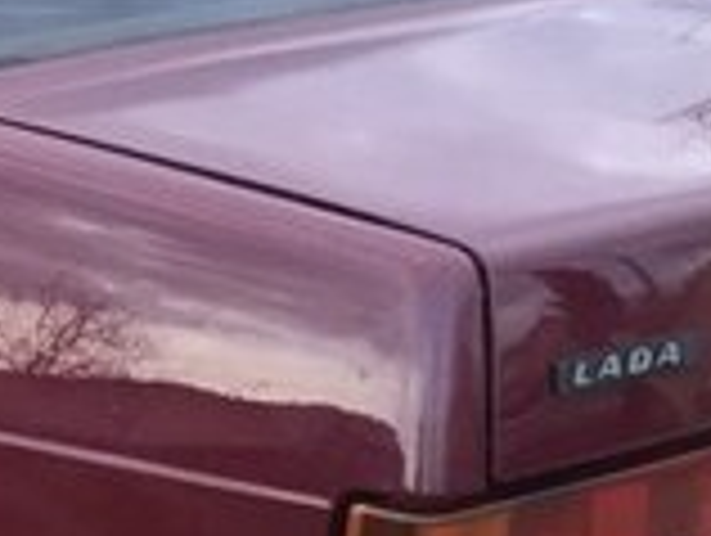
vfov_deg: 12.1
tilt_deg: -17.0
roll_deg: +0.8
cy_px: 556
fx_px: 2489
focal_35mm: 121
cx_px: -706
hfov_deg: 13.8
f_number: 2.2
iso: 32
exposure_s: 1/33
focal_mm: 4.15
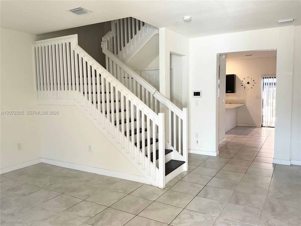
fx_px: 252
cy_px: 113
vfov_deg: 48.2
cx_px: 150
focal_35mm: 29
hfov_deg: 61.7
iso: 100
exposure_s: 1/60
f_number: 1.8
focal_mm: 3
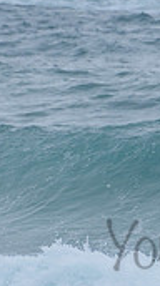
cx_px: 280
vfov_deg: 1.0
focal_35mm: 2171
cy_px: 159
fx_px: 16472
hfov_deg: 0.6
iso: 450
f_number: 5.6
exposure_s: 1/1250
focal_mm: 500
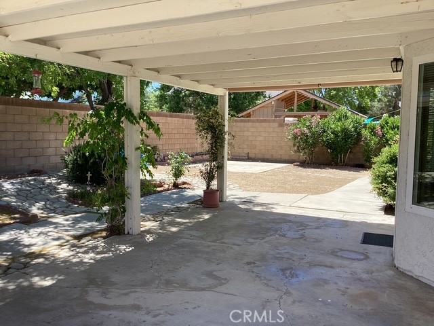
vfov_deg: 45.4
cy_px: 163
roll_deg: +0.7
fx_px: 389
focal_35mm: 31
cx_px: 217
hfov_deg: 58.4
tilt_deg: -3.4
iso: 25
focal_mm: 3.3
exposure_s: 1/468
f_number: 2.4
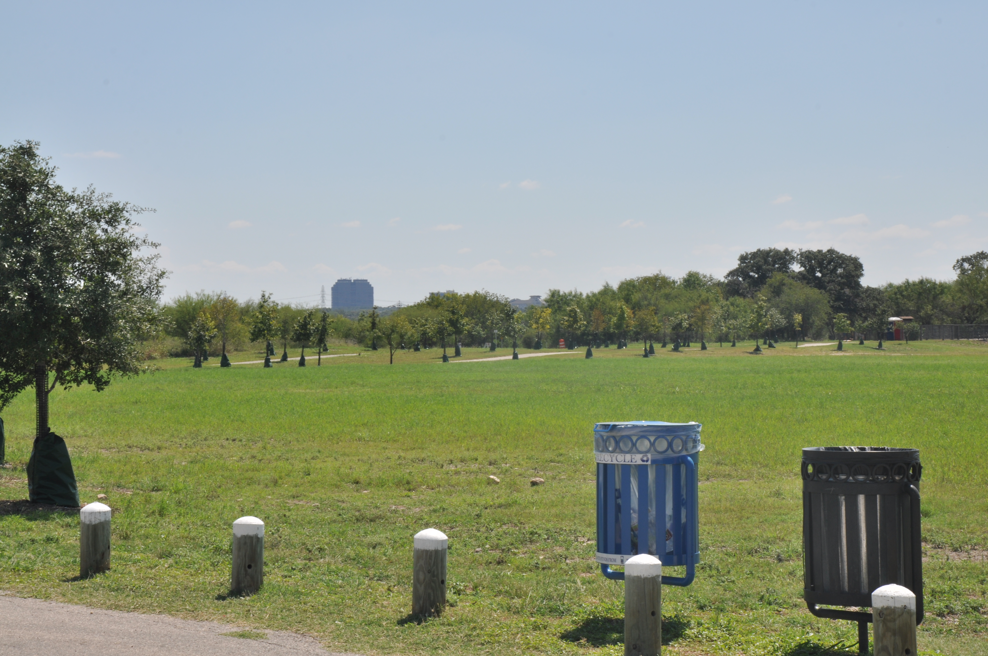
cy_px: 328
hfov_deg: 21.9
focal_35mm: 93
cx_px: 494
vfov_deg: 14.7
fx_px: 2549
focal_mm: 62
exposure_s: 1/80
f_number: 20
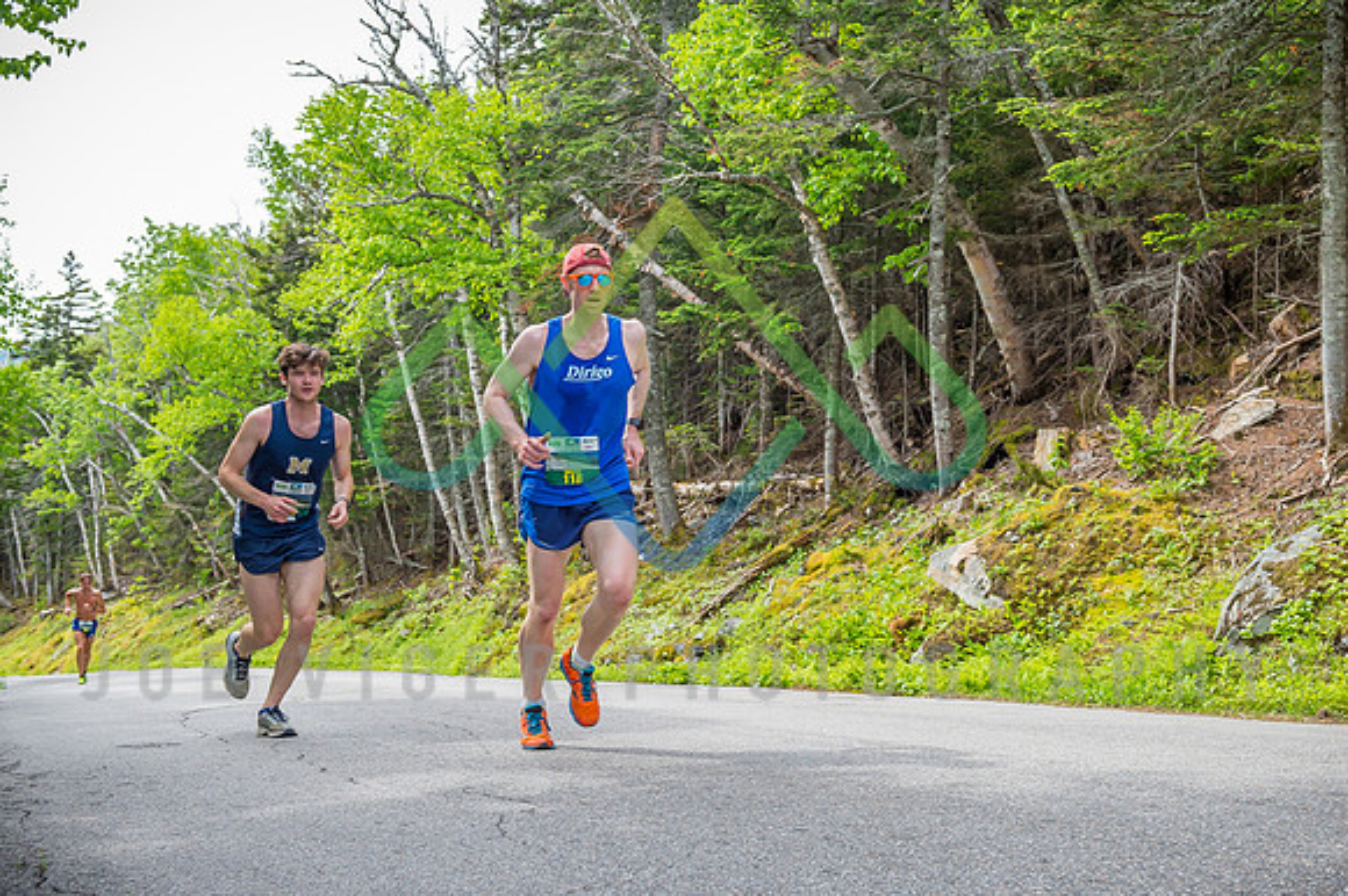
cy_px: 416
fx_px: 1650
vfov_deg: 30.4
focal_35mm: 44
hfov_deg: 44.4
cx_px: 761
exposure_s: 1/500
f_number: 5.6
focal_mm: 38
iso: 400
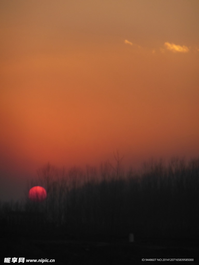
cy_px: 132
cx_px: 100
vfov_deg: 7.9
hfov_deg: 5.9
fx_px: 1916
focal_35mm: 250
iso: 125
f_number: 5.8
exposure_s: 1/320
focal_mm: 45
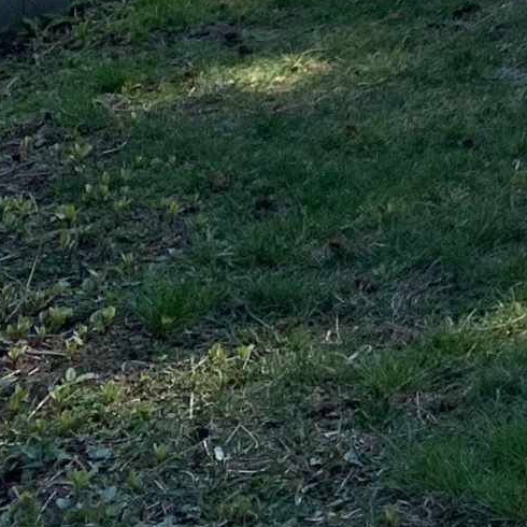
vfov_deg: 11.1
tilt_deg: -3.5
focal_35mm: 144
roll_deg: +3.6
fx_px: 2480
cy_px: -510
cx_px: 1319
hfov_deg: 10.3
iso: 25
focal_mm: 4.25
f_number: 1.8
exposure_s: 1/1299
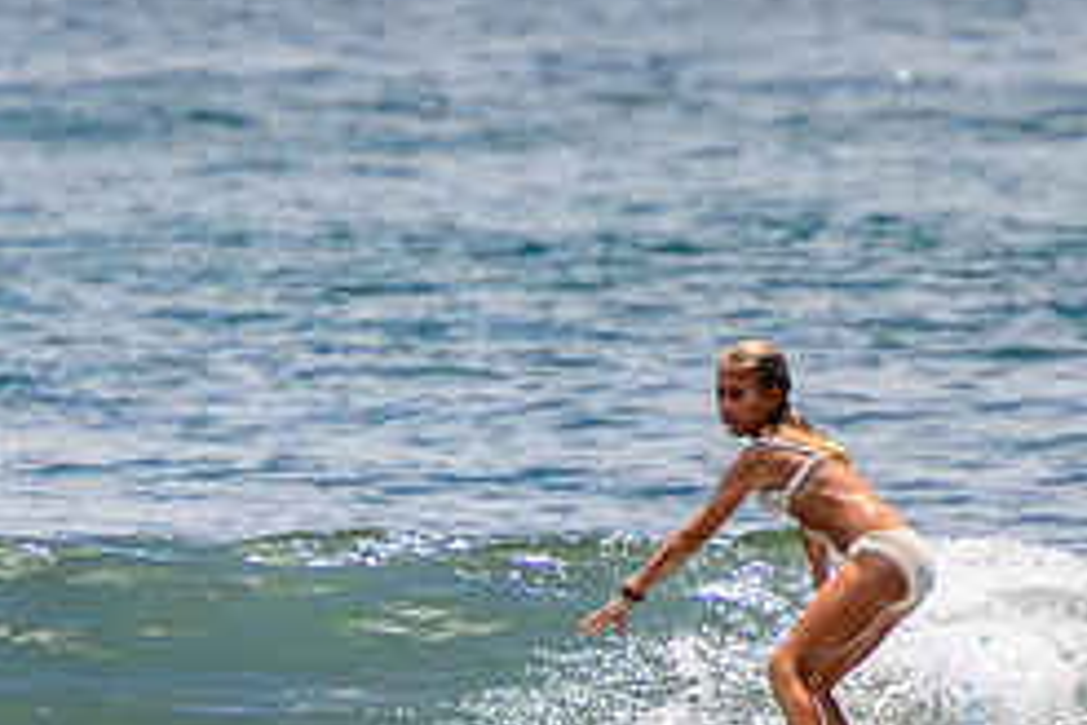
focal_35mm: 1297
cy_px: 750
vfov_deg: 1.1
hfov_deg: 1.6
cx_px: 194
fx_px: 39159
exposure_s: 1/2000
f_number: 5.6
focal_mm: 400
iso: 220
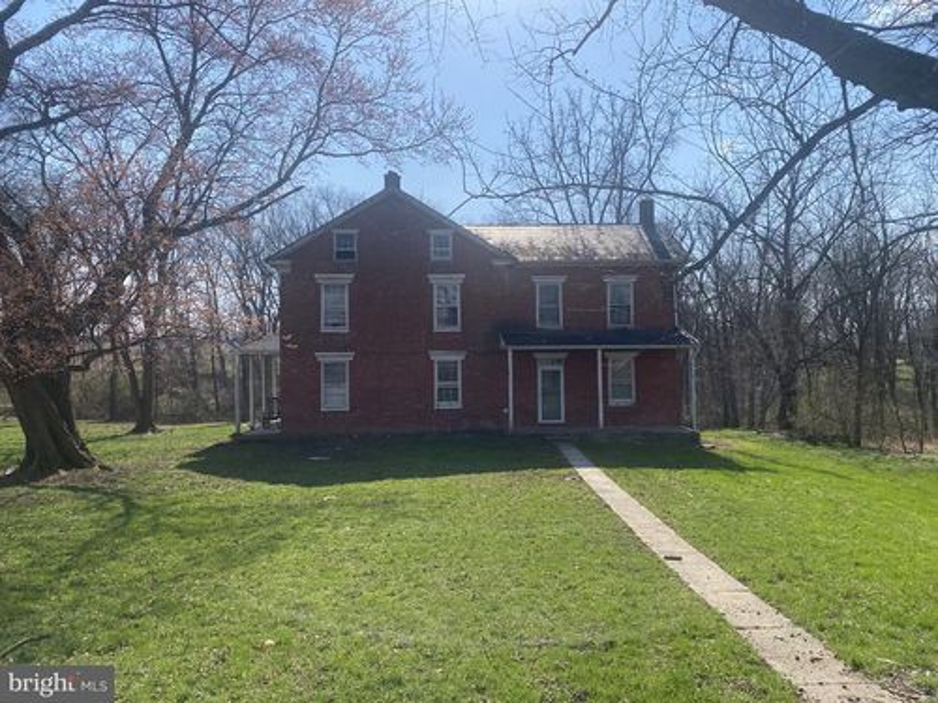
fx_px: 705
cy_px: 352
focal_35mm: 26
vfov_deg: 53.1
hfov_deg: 67.3
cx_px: 469
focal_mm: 4.25
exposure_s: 1/3300
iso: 32
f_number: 1.8
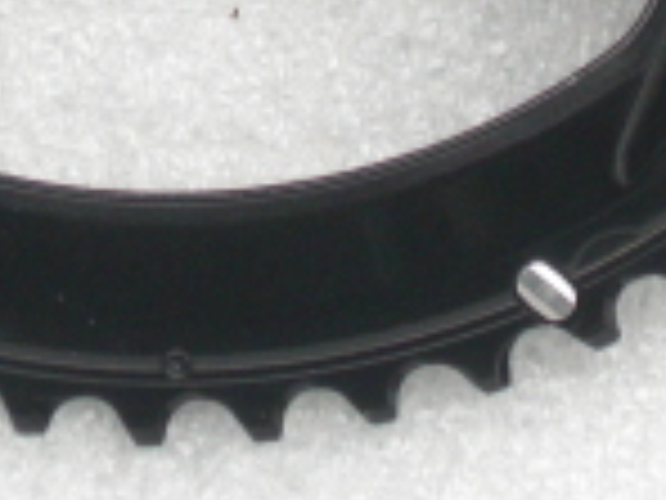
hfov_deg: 6.2
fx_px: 6137
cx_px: 194
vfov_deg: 4.6
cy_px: -568
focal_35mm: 319
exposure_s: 1/25
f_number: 4.2
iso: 200
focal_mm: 13.1
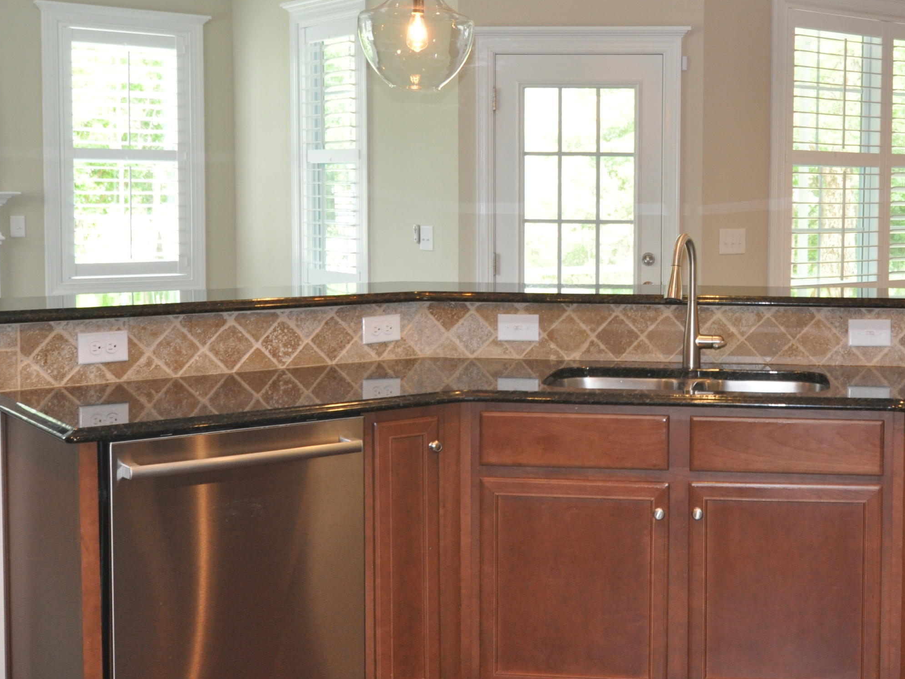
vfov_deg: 28.0
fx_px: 1360
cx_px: 674
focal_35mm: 52
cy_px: 276
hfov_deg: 36.0
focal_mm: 24
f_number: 4
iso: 800
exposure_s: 1/60
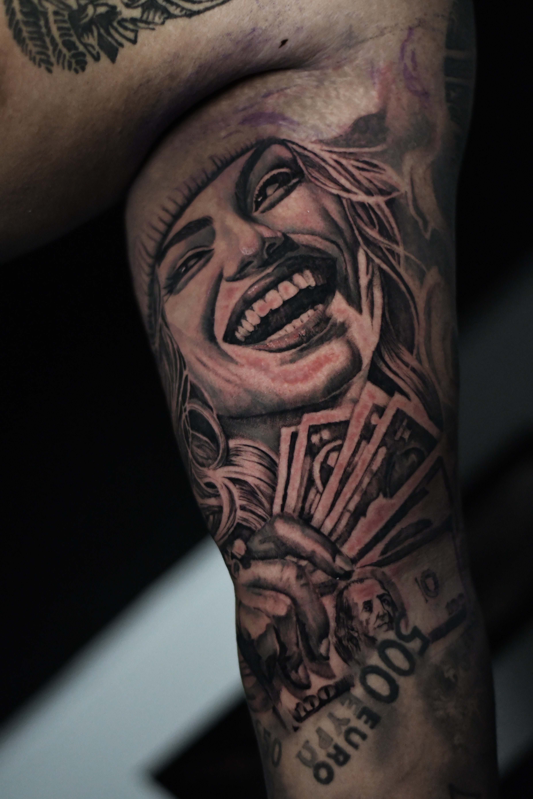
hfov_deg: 18.2
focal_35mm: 75
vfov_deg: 27.0
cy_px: 400
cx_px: 266
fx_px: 1665
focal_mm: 50
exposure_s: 1/800
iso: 5000
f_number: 1.8
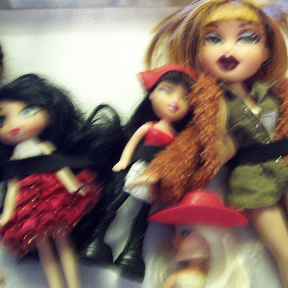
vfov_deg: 38.3
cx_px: 191
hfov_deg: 37.9
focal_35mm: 44
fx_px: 414
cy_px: 144
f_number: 2.8
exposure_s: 1/8
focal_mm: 5.6
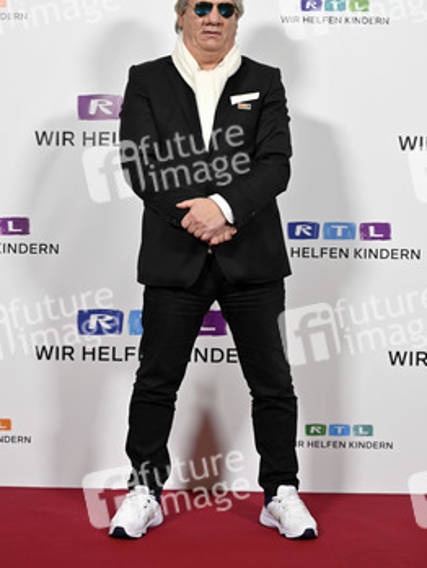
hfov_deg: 19.1
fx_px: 1266
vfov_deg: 25.3
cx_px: 214
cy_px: 246
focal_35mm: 77
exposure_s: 1/320
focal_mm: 70
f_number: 3.5
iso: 800
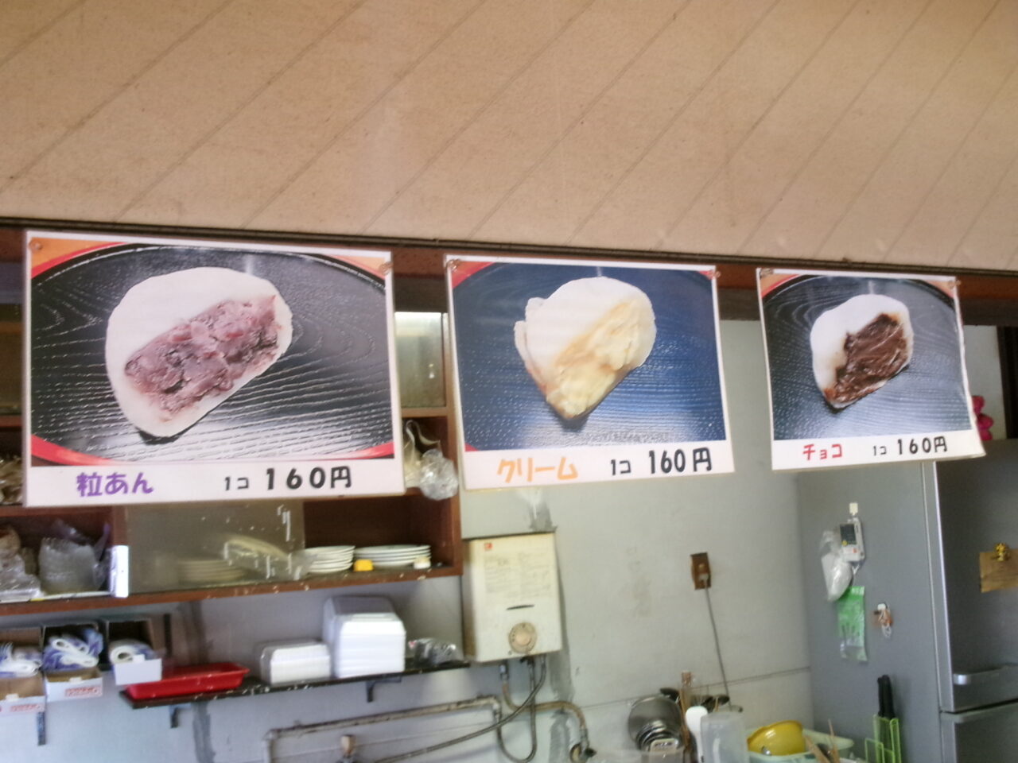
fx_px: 1265
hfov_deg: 43.9
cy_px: 382
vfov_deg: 33.6
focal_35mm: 43
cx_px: 509
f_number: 4.7
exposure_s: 1/20
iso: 400
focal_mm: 7.8
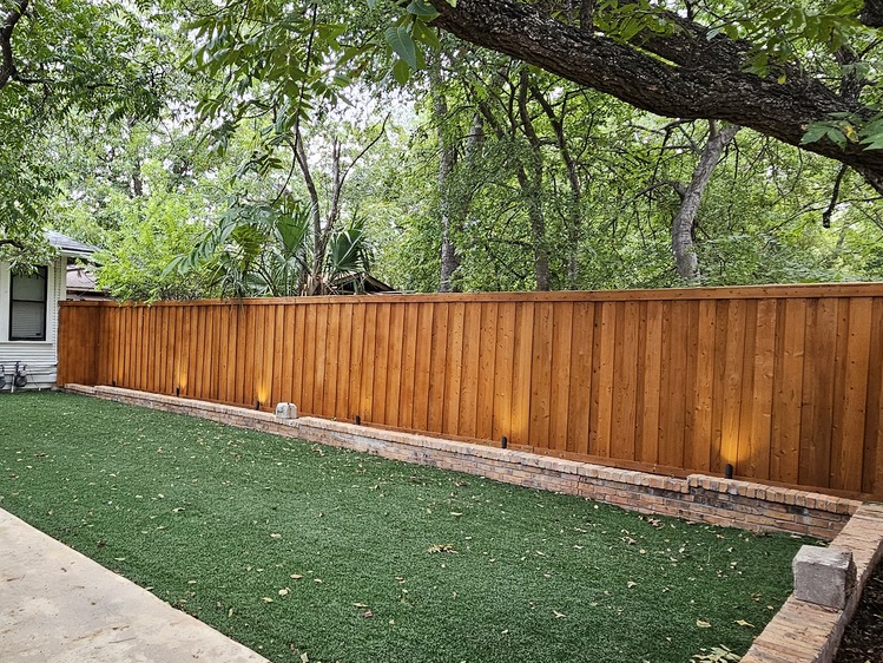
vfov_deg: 54.9
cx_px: 266
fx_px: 638
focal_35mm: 25
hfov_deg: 66.7
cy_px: 341
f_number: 2.2
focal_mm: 2.2
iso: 80
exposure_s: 1/60
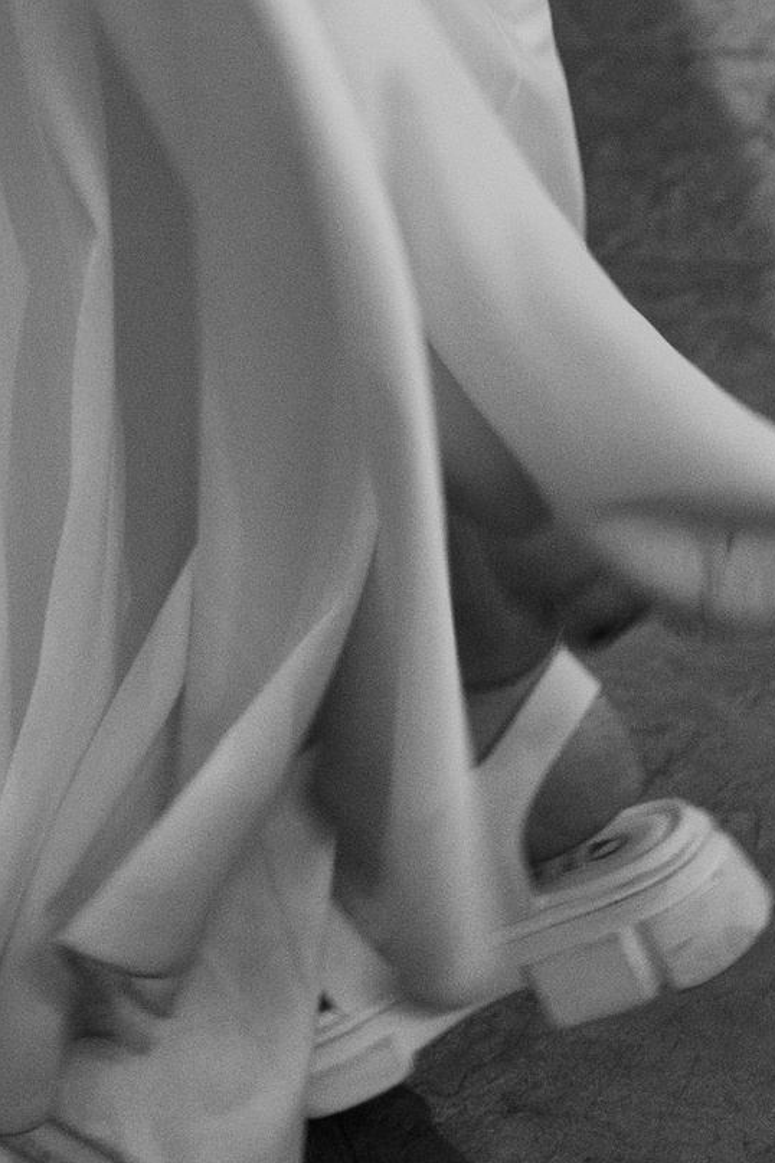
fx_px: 5069
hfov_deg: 8.2
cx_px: -946
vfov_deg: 11.3
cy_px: -1454
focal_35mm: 157
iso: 1600
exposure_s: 1/160
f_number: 2.8
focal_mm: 33
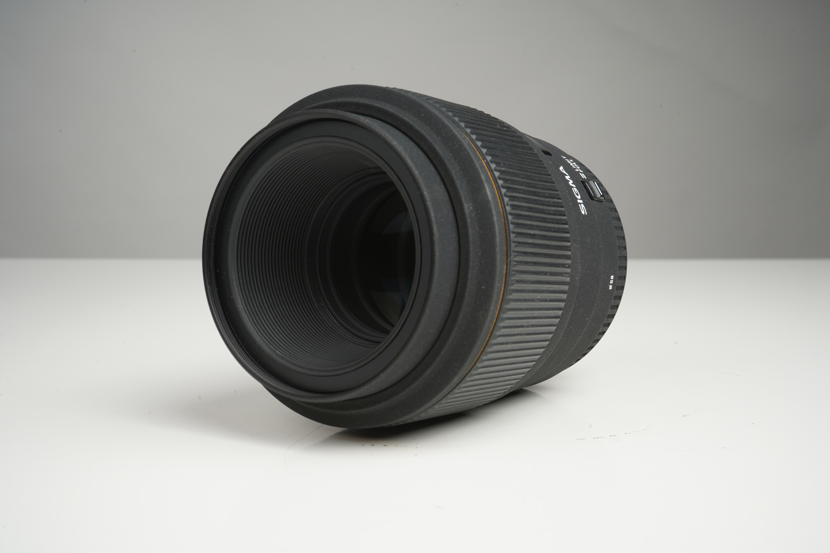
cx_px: 415
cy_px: 276
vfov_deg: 30.5
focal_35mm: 44
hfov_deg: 44.5
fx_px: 1014
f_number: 20
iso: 200
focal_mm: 44
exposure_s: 1/160
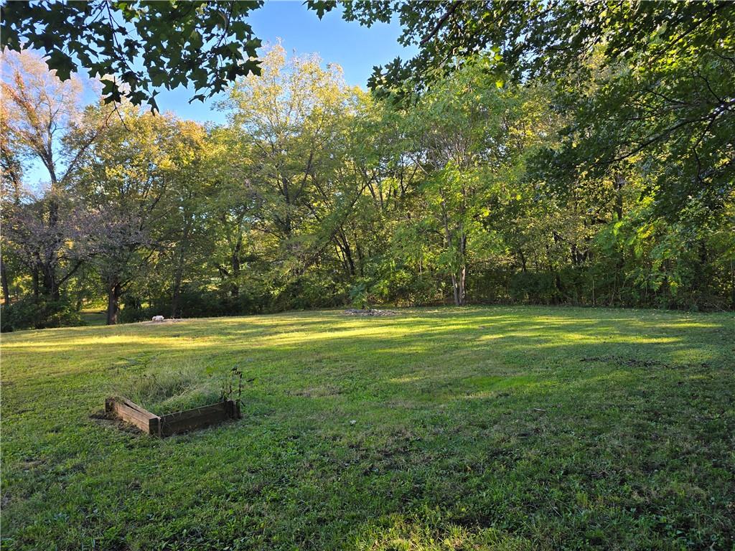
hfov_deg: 73.9
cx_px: 368
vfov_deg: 58.9
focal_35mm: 23
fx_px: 488
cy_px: 276
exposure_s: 1/180
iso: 16
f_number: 1.7
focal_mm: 6.3
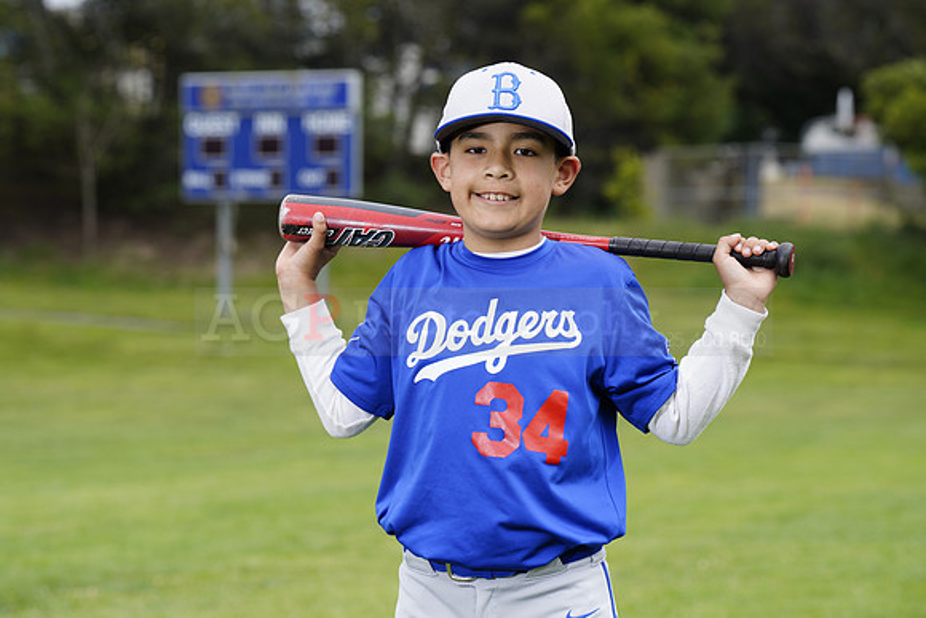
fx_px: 3628
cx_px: 463
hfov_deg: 14.5
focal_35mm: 141
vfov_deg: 9.7
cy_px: 309
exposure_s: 1/250
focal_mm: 141
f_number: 6.3
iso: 100
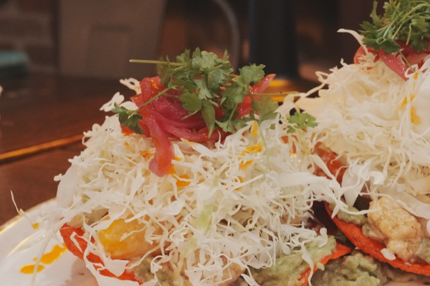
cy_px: 200
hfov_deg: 28.0
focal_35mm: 72
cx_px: 275
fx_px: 860
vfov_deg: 18.8
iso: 5000
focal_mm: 35
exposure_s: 1/40
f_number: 9
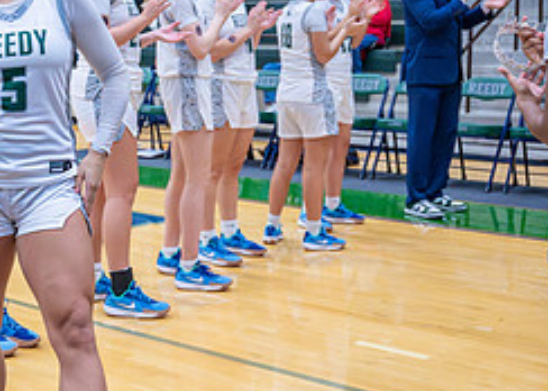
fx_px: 1058
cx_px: -46
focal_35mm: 68
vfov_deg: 20.7
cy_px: 88
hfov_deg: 26.8
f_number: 2.8
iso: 4000
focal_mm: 24
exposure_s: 1/1000
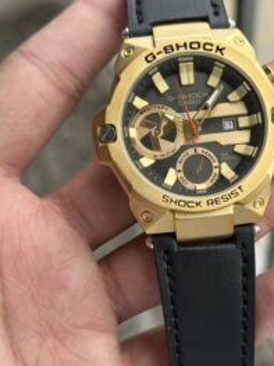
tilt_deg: -64.4
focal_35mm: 73
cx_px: 202
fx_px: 771
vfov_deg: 26.7
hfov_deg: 20.0
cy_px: 203
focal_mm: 6.86
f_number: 1.78
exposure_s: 1/843
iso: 64
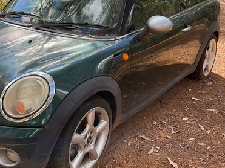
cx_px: 76
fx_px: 325
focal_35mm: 50
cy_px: 68
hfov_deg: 37.8
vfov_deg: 29.0
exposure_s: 1/197
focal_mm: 3
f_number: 1.8
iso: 16
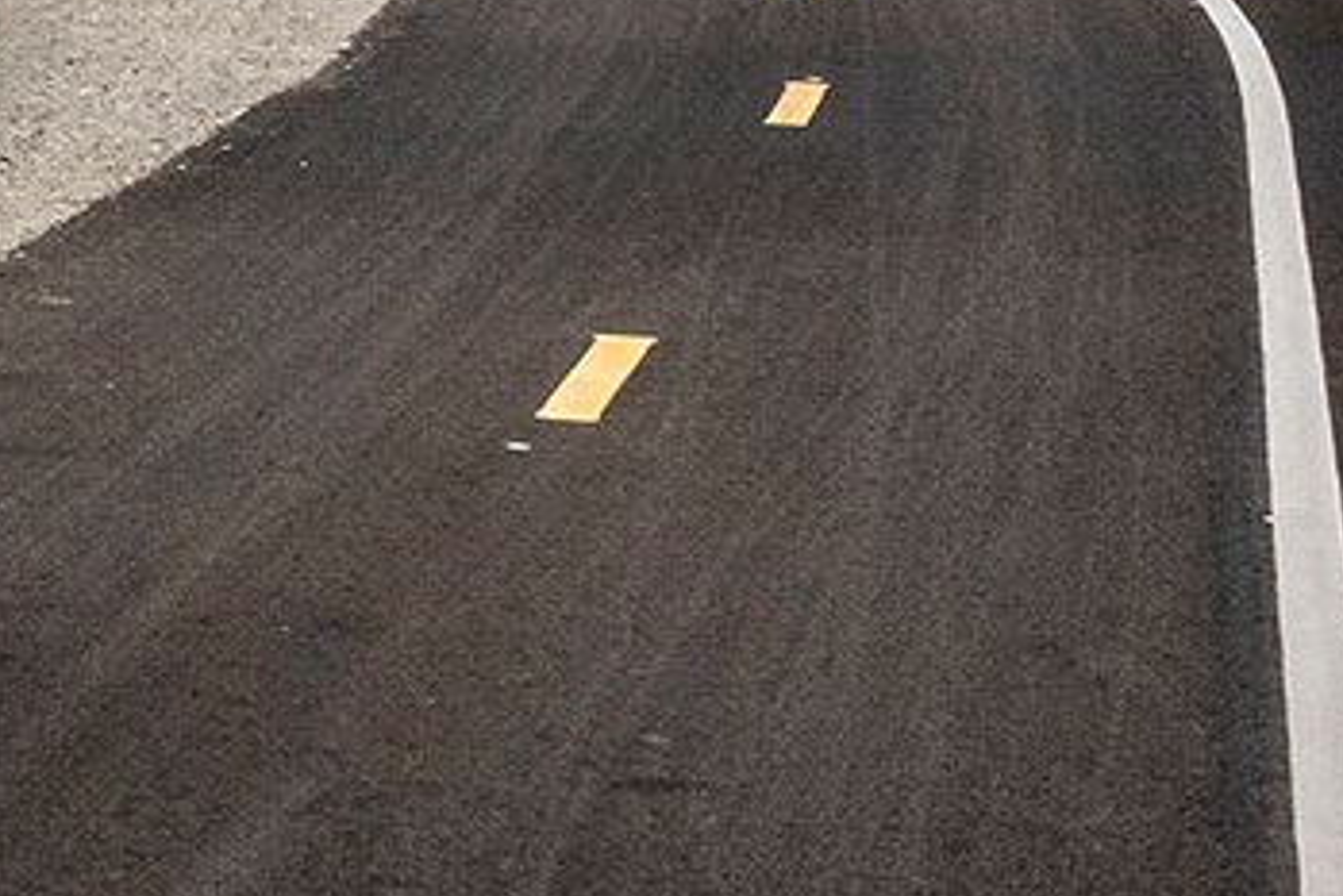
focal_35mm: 129
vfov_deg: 10.6
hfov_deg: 14.6
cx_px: -797
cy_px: 142
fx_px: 4814
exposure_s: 1/1000
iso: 1600
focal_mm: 20
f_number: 14
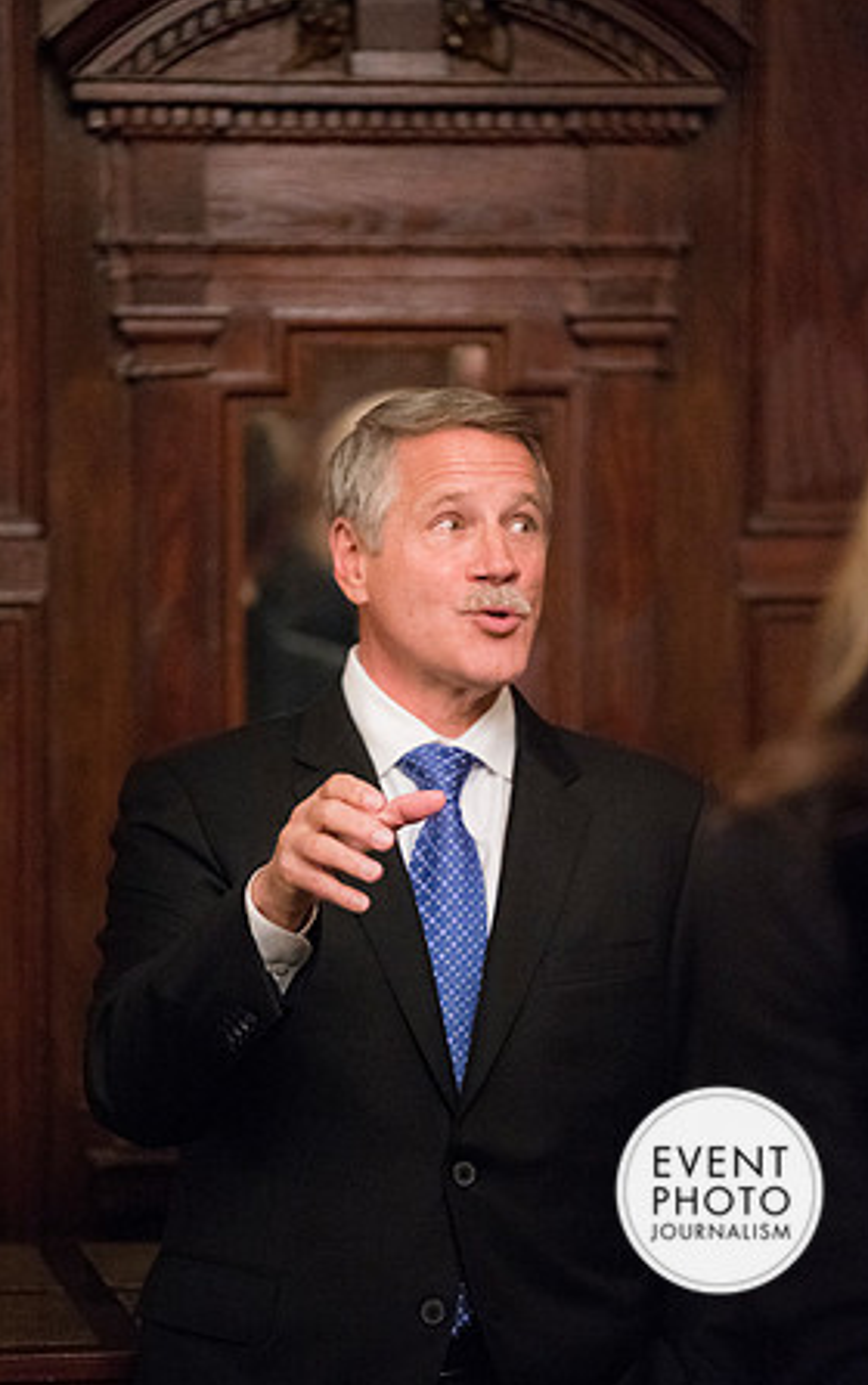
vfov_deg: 10.2
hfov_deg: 6.4
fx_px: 7747
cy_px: 694
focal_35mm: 205
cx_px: 459
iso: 6400
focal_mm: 200
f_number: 2.8
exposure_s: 1/125
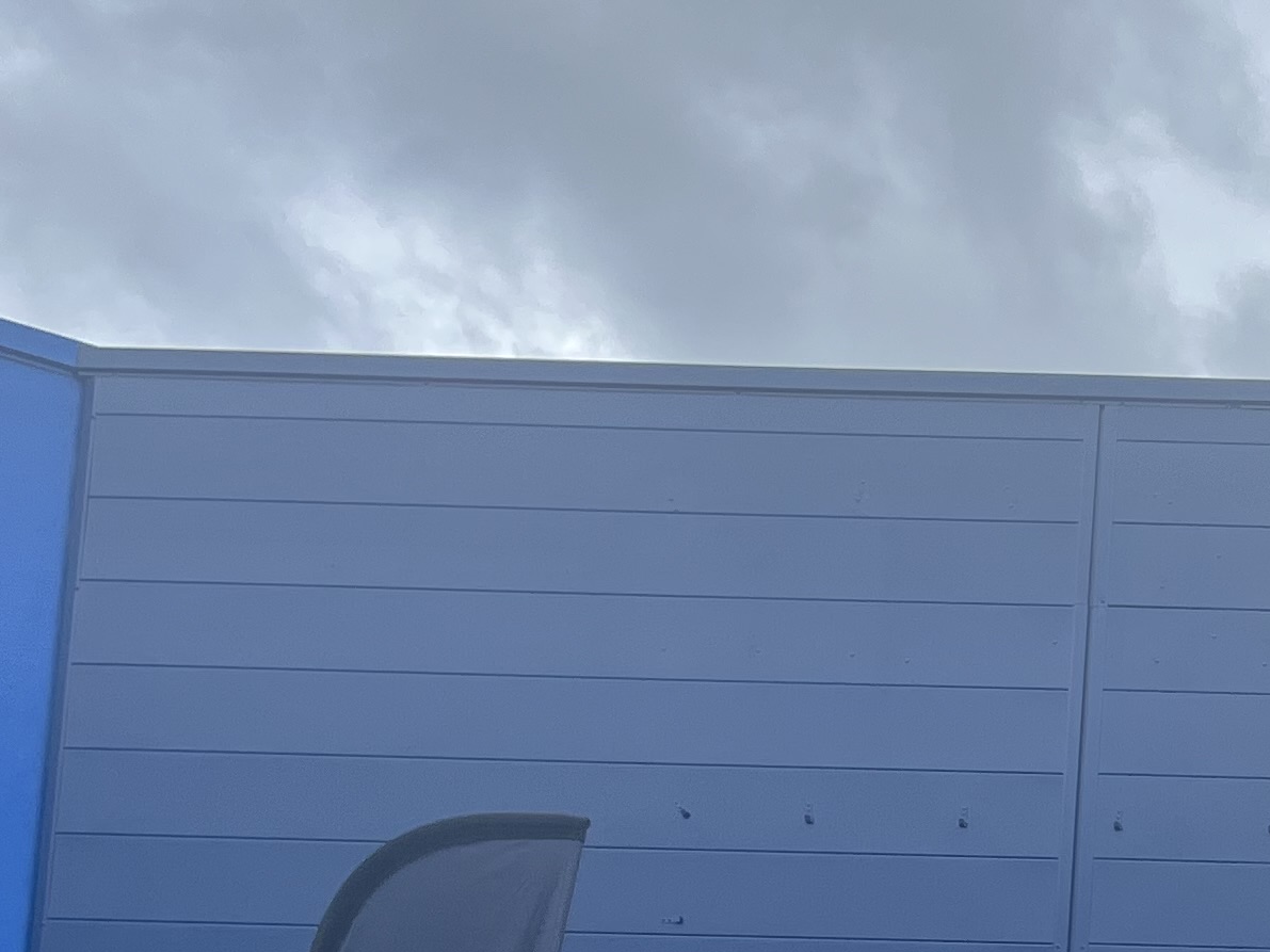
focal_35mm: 88
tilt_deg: +8.9
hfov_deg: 19.3
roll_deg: -0.6
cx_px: 1928
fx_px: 3228
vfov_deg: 15.8
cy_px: 1288
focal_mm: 5.1
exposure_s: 1/1623
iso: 50
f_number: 1.6
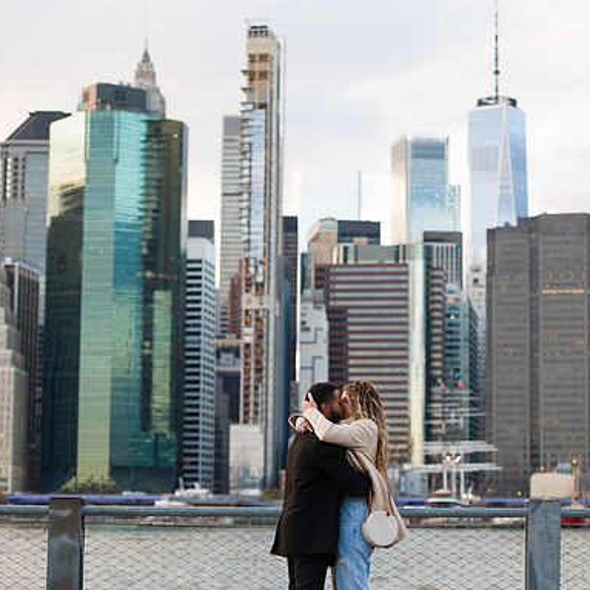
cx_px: 377
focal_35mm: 90
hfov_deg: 19.3
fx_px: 1735
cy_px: 296
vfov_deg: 19.3
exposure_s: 1/320
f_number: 3.2
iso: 200
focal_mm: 70
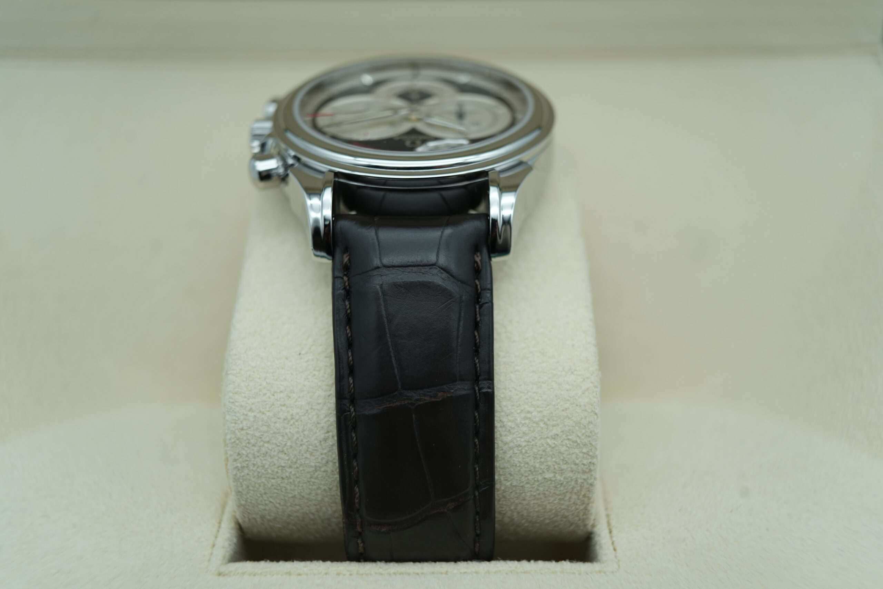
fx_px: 858
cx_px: 442
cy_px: 294
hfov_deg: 54.4
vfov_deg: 37.9
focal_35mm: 35
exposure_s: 1/250
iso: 400
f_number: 5
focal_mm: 35
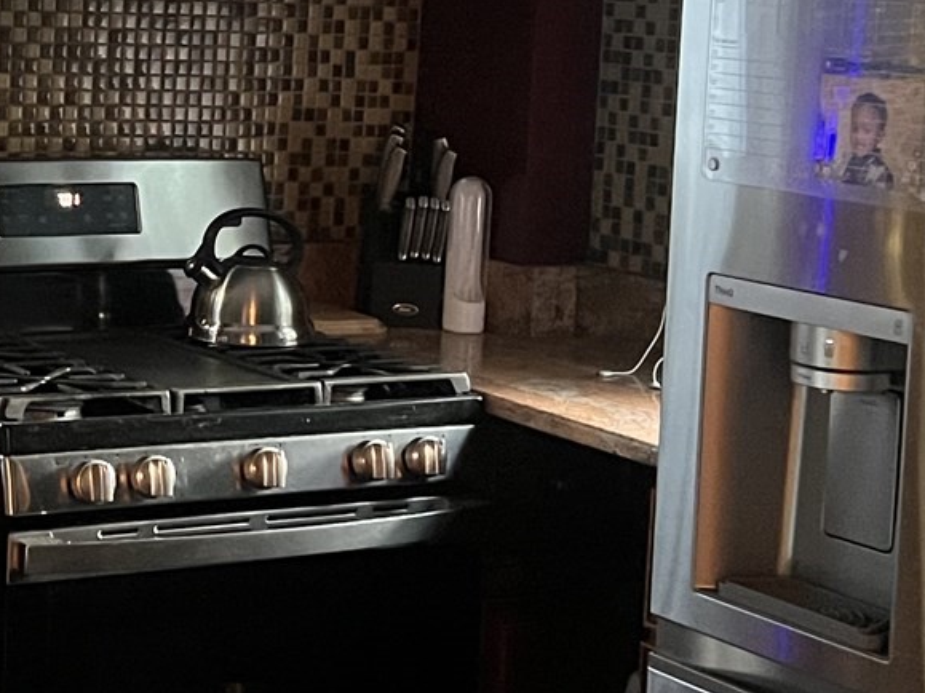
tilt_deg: -6.8
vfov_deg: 15.9
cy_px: 121
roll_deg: -1.1
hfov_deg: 20.6
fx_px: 2458
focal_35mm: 92
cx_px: -19
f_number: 1.5
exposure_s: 1/40
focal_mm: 5.7
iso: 640
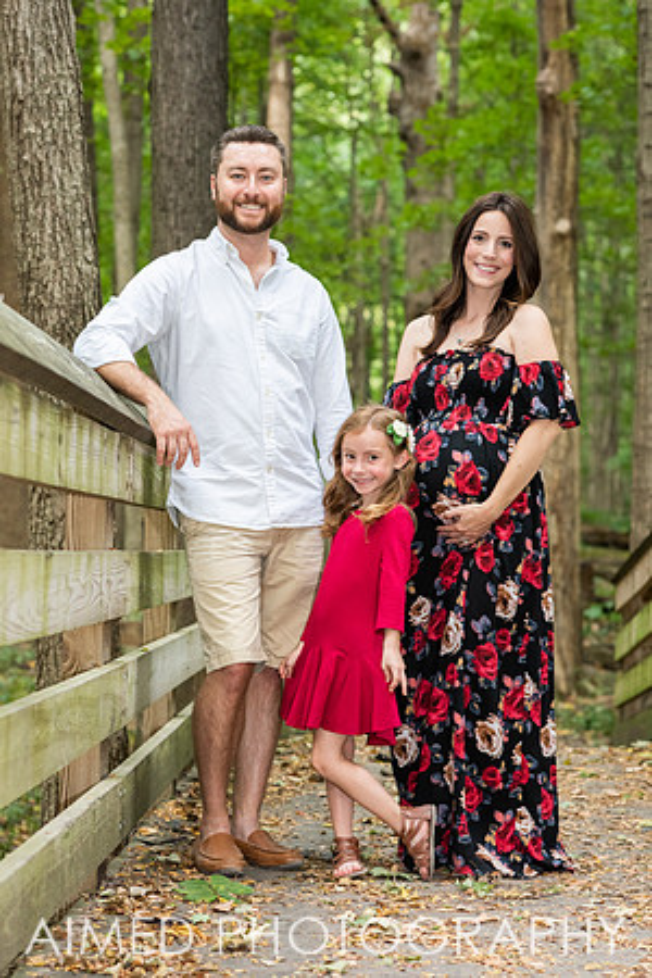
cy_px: 489
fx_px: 2309
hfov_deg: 16.1
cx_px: 326
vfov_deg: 23.9
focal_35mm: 85
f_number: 4.5
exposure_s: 1/200
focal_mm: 85
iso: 1250
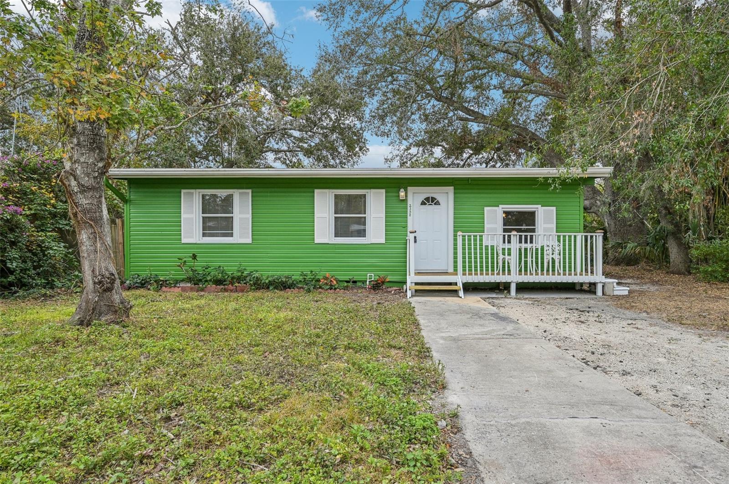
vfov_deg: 63.1
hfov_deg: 85.5
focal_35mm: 20
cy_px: 242
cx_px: 364
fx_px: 394
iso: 400
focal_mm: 19.5
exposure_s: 1/400
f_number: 8
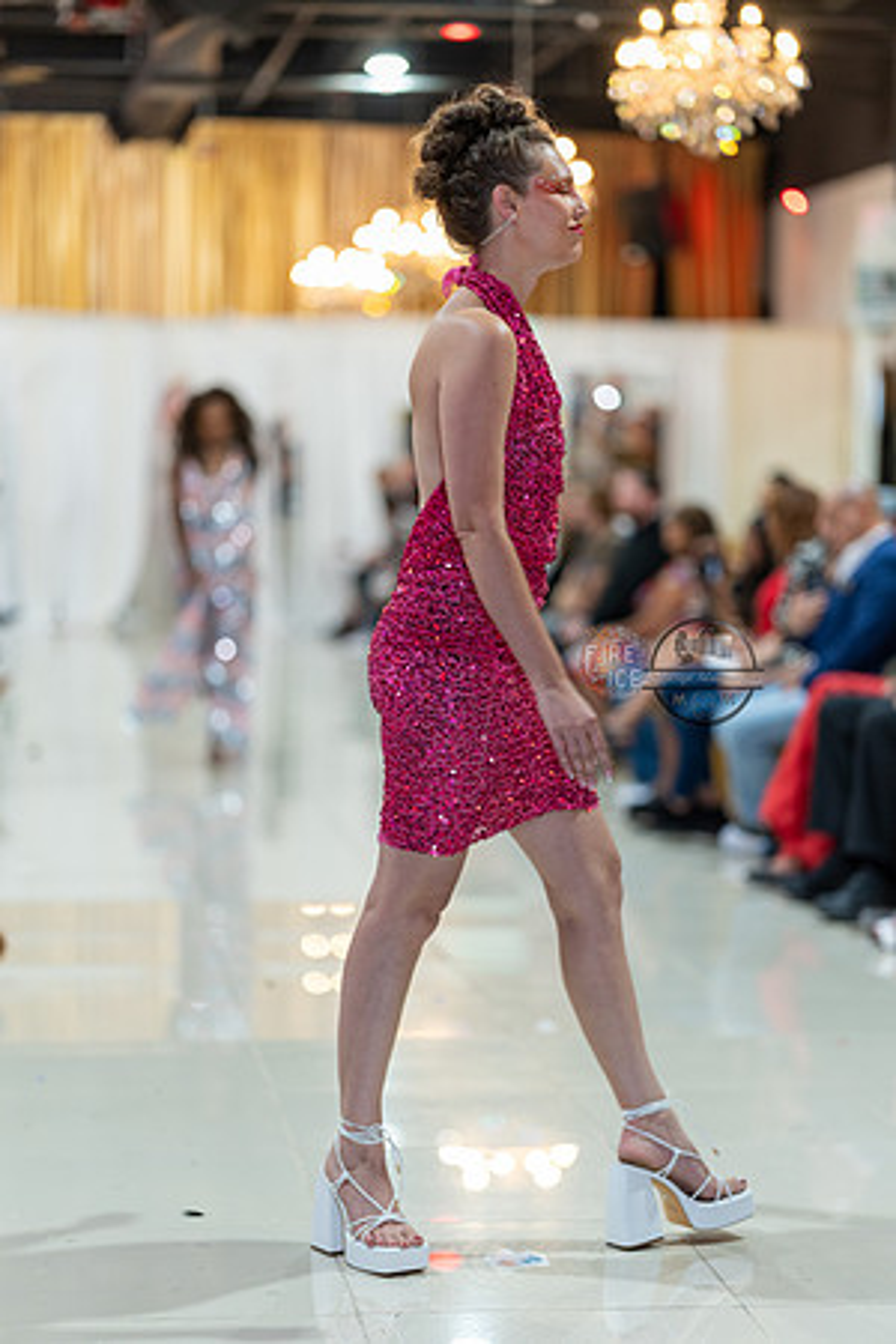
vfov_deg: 23.9
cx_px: 448
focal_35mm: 85
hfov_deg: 16.1
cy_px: 672
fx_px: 3173
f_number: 1.4
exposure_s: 1/160
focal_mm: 85
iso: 250
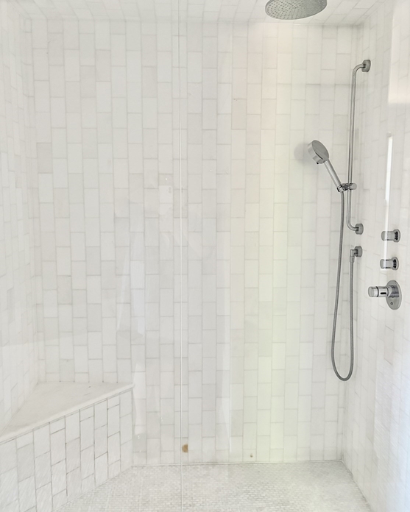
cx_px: 200
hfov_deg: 51.5
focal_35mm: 28
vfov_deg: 62.1
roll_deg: +0.6
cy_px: 235
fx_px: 425
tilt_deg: -5.8
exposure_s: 1/60
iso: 250
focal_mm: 5.96
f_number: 1.6
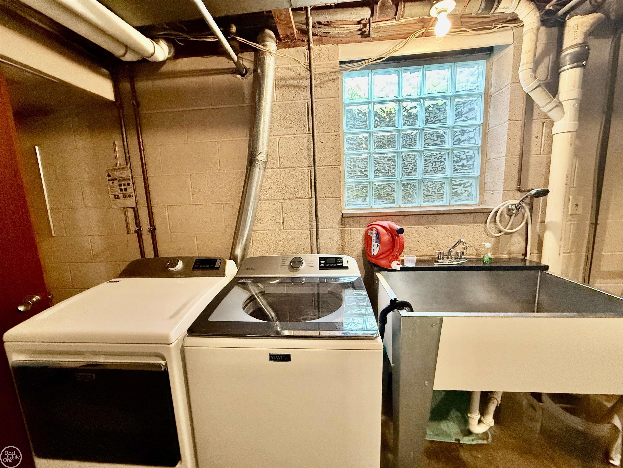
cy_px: 234
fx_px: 252
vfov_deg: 85.7
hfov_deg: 102.1
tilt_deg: -9.3
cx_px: 312
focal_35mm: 14
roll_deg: +2.5
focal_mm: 2.22
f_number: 2.2
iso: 640
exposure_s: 1/60
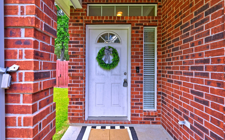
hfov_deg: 86.4
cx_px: 110
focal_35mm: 20
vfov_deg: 60.8
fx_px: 120
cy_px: 66
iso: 400
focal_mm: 18.5
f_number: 8
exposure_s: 1/60
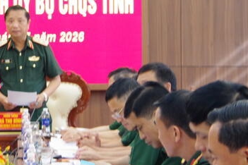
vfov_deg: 6.3
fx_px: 1502
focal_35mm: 218
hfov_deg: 9.4
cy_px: 25
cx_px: -1
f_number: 6.3
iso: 1600
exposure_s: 1/30
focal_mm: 60
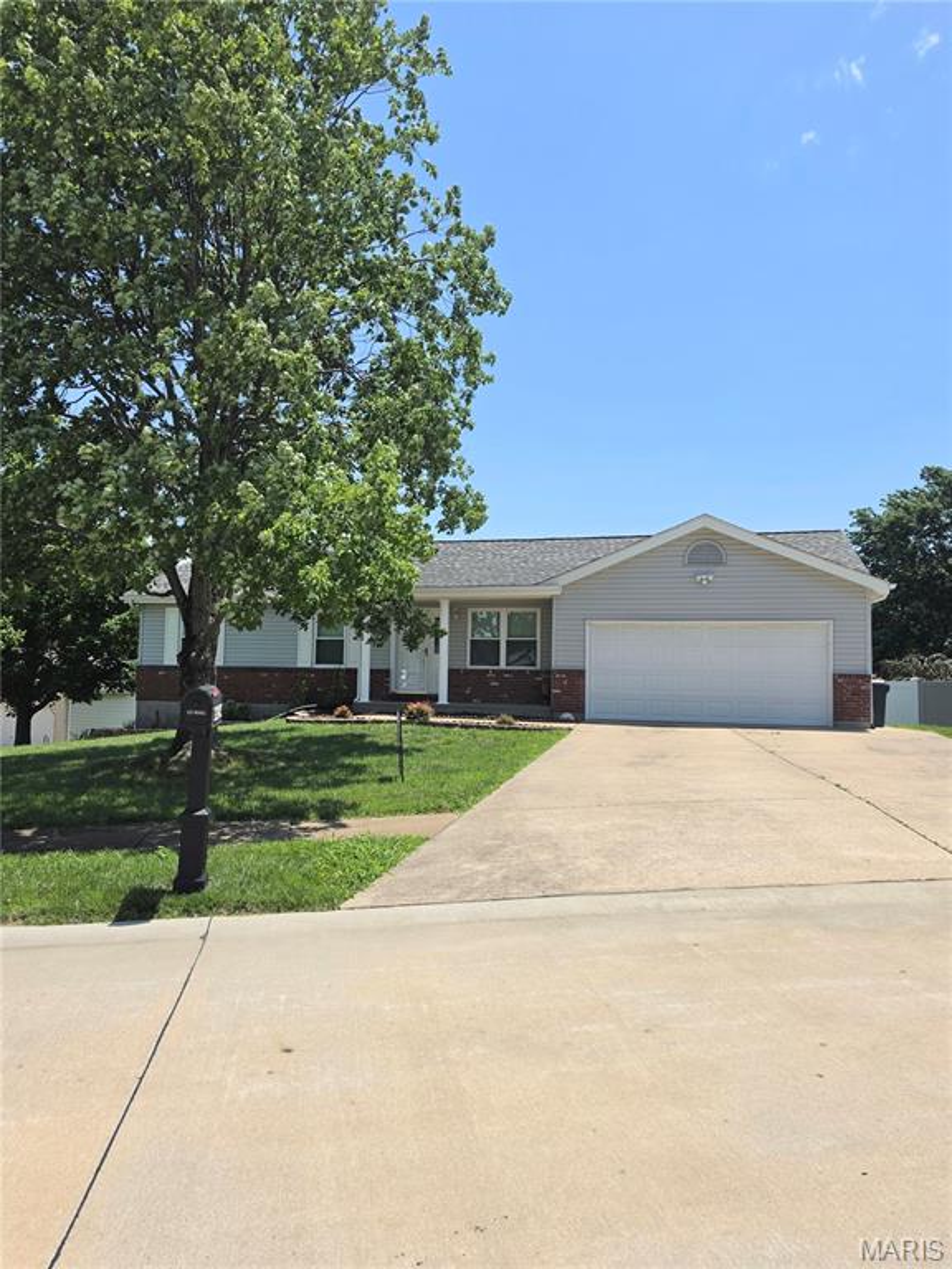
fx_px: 843
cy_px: 634
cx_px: 476
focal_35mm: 23
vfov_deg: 73.9
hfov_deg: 58.9
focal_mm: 6.5
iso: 64
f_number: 1.4
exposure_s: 1/7939
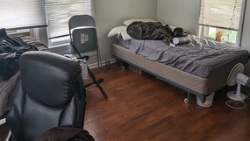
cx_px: 132
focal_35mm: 33
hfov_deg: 59.4
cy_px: 33
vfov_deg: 34.9
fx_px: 219
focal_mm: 1.95
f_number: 2.2
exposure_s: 1/54.3
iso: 61
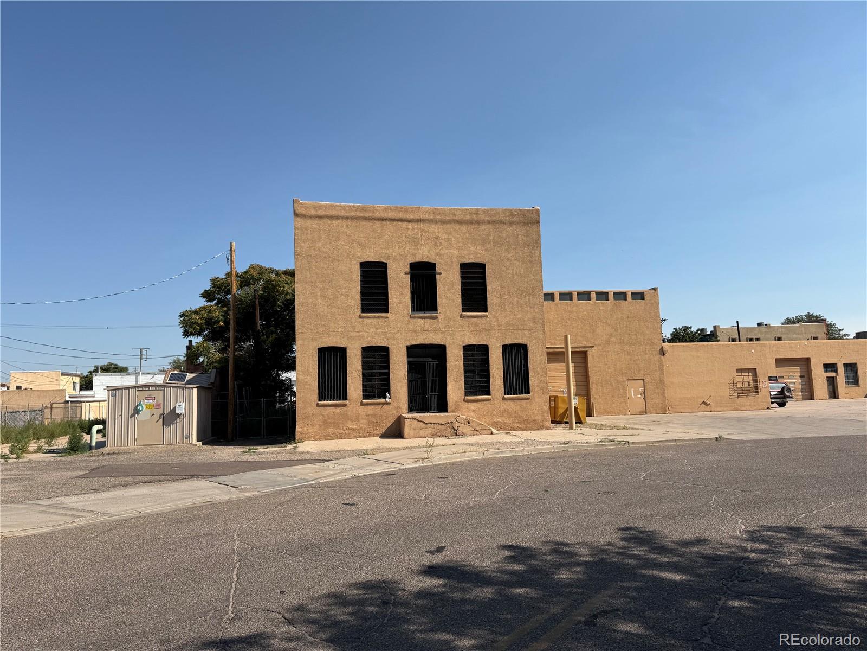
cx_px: 434
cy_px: 326
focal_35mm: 24
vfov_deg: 56.8
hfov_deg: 71.6
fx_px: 601
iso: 80
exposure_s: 1/5714
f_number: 1.78
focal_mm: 6.76
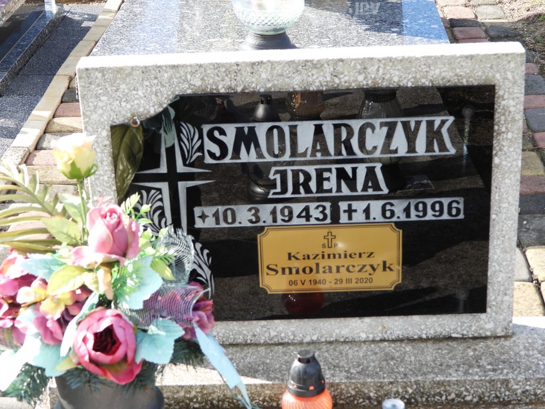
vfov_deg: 21.0
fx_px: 1102
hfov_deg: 27.8
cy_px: 204
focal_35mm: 70
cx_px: 272
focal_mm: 12.6
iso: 100
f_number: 3.5
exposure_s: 1/250
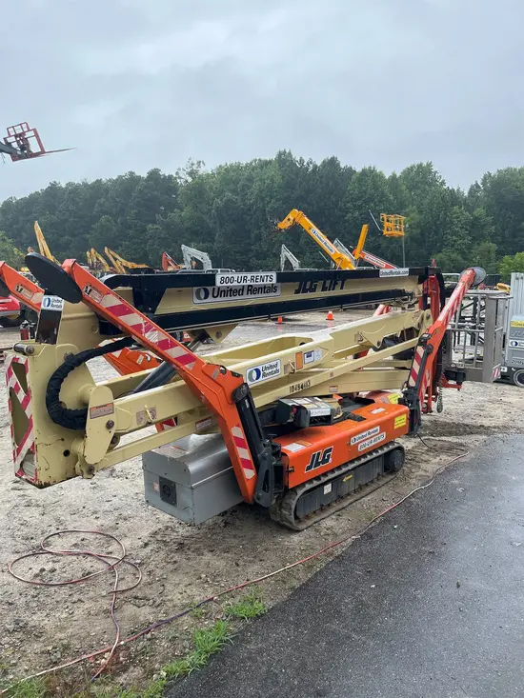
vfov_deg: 67.3
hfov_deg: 53.1
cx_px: 262
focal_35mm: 26
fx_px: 525
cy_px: 349
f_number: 1.6
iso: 50
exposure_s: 1/350
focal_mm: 5.1
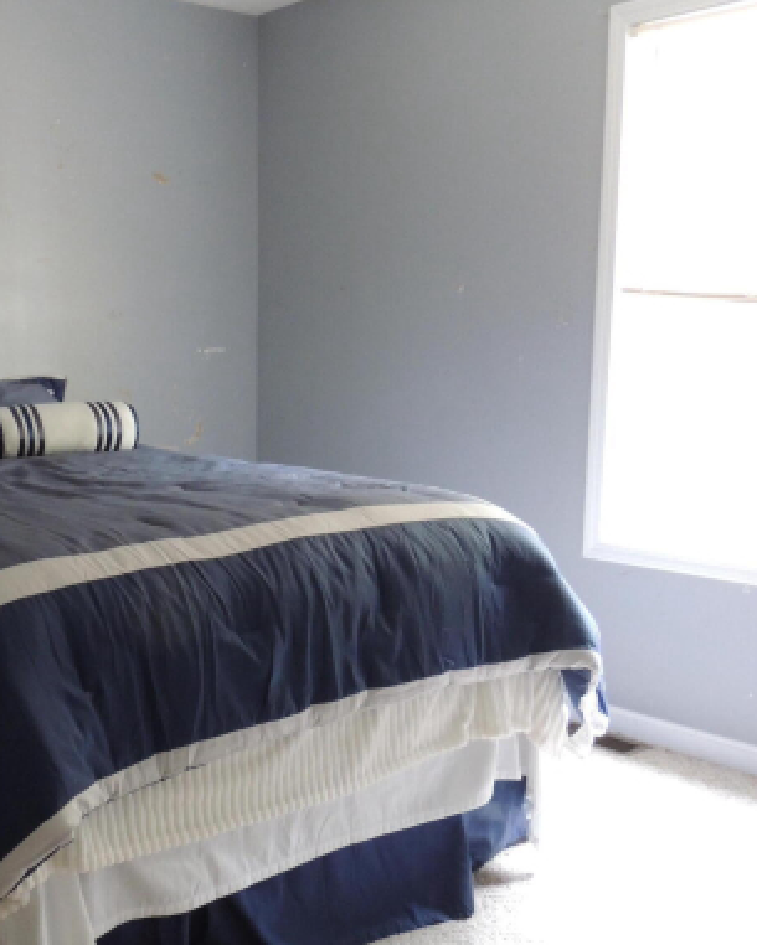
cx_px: 176
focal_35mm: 41
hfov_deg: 35.6
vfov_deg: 44.7
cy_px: 542
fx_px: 1148
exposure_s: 1/10
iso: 400
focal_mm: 4.3
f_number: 3
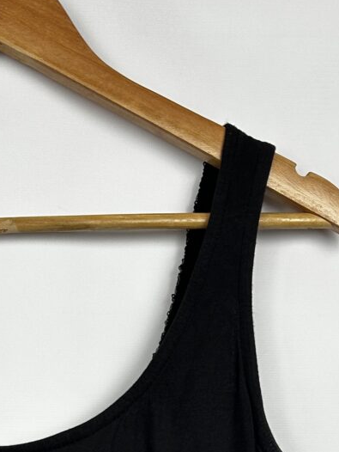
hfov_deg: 19.6
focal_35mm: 73
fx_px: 952
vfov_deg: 22.5
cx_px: 9
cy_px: 651
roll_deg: -1.1
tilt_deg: -9.2
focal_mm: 6.86
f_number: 1.78
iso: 80
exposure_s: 1/634
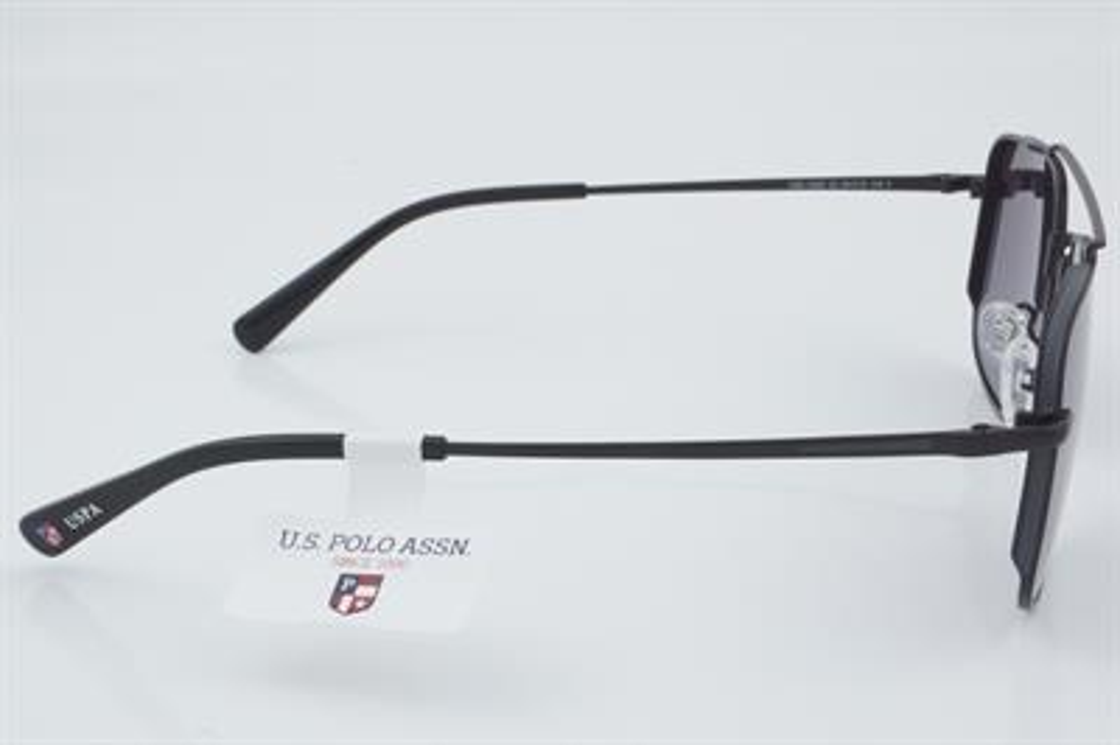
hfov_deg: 27.0
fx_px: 2331
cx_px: 560
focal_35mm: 75
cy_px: 372
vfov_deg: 18.2
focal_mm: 50
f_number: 32
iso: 100
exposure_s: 1/3
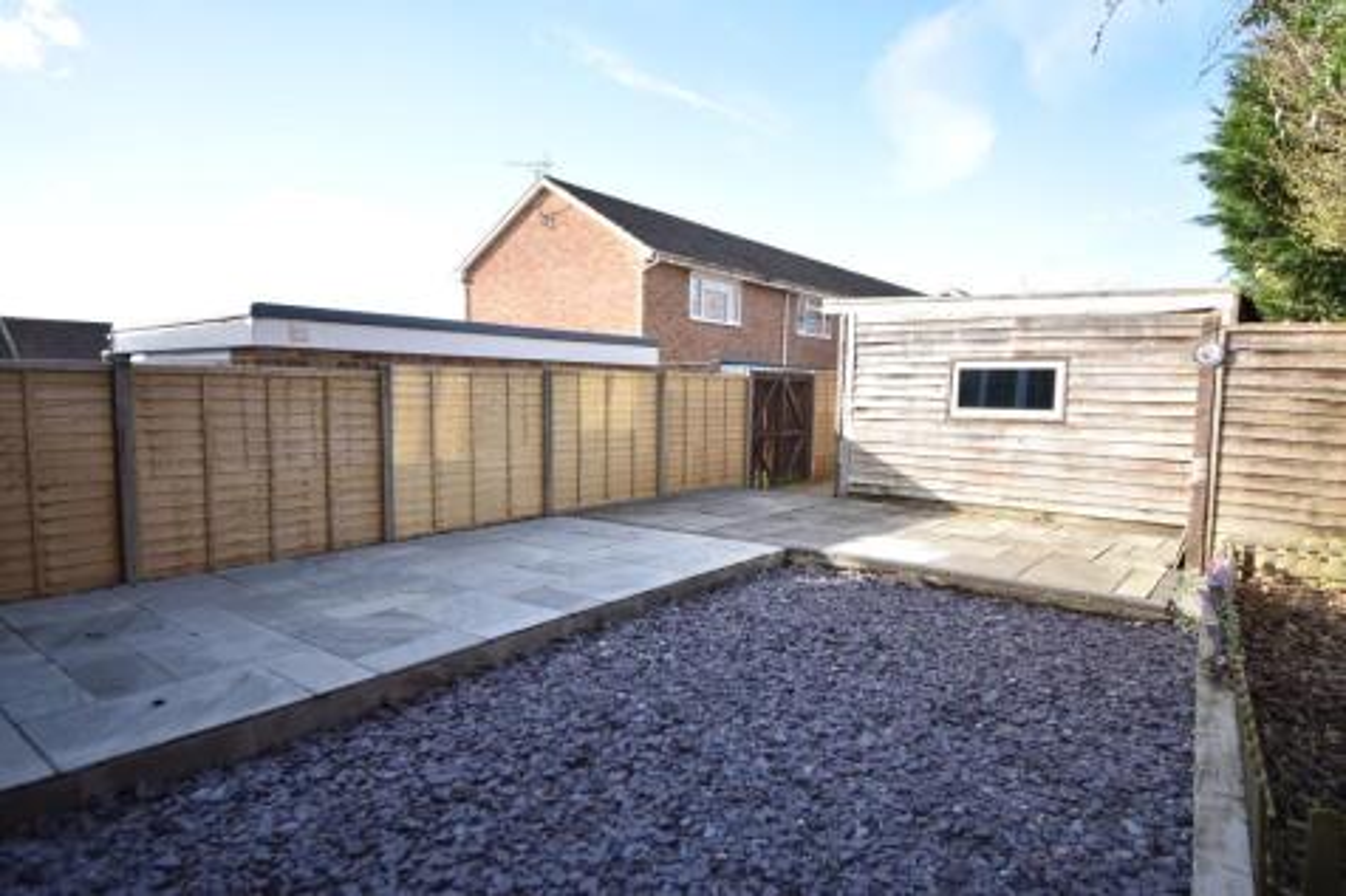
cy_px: 448
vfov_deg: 59.5
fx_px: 785
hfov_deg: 81.2
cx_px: 673
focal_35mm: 21
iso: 100
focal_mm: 14
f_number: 5.6
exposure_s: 1/100
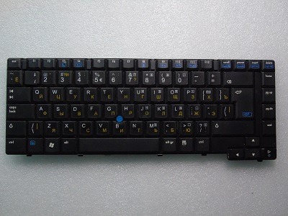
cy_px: 108
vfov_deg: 48.2
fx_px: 241
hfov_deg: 61.7
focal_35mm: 29
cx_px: 144
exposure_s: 1/50
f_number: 6.4
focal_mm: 5.2
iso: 400
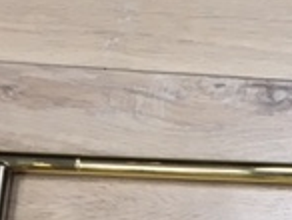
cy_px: 372
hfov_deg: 15.0
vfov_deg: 11.1
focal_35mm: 127
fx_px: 1073
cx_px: 350
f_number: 2.2
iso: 64
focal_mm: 4.15
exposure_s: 1/33
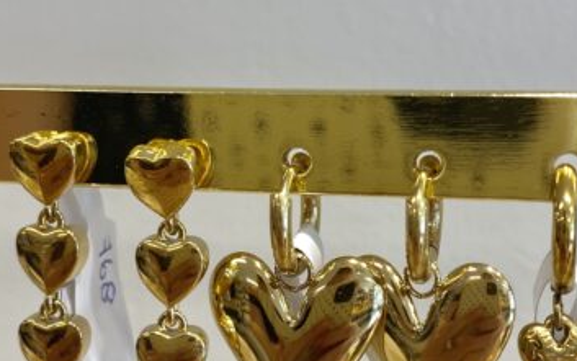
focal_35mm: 60
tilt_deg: -9.7
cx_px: 276
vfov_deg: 21.6
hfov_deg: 34.0
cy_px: 222
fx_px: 944
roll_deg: +0.2
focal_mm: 4.25
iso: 50
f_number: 1.8
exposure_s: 1/100
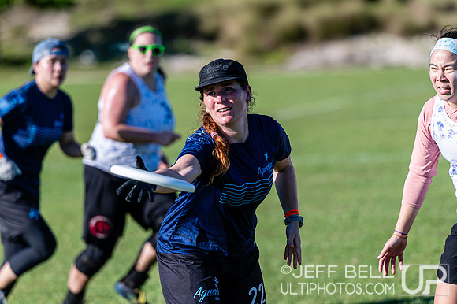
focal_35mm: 300
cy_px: 152
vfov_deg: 4.6
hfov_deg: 6.9
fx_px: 3806
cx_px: 228
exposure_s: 1/1250
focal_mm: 200
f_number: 3.2
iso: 100
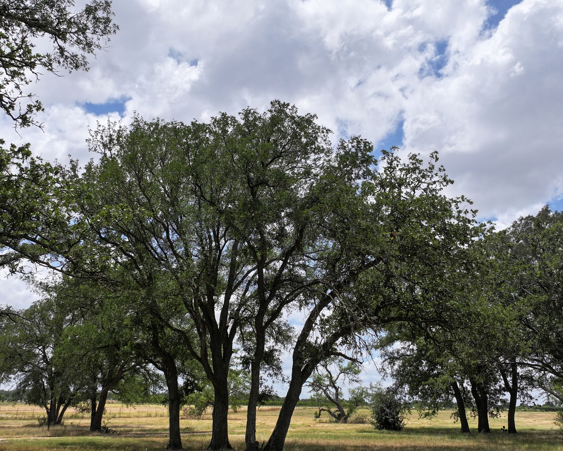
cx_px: 291
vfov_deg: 44.4
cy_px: 259
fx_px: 550
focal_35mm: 33
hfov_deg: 54.2
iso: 180
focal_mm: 12.29
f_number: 2.8
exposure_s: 1/4000
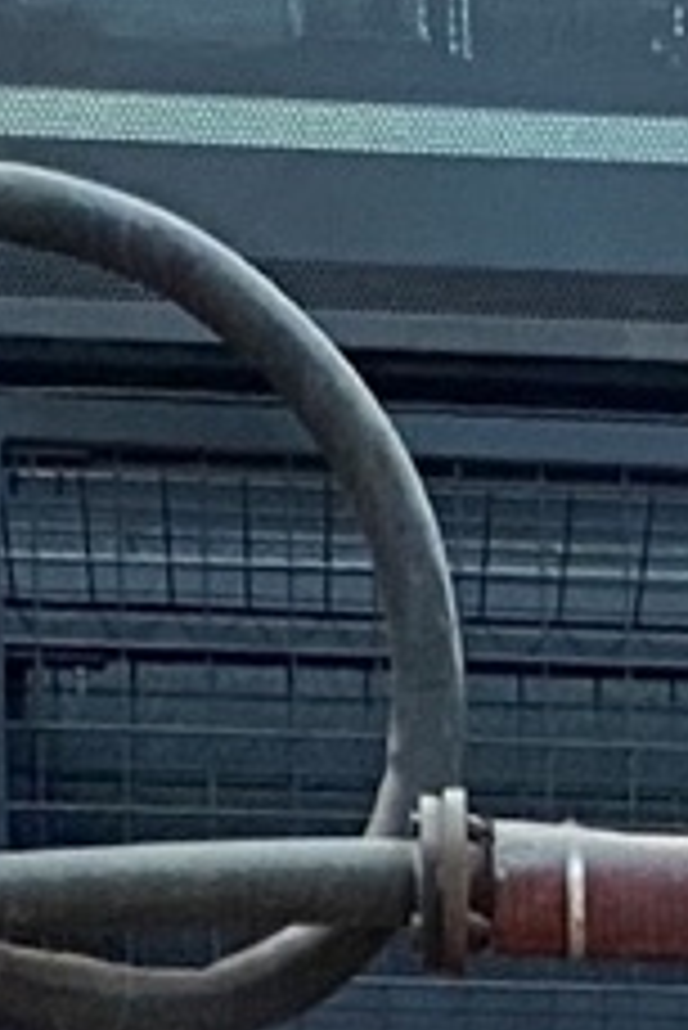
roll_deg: +1.3
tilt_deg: -0.3
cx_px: 1331
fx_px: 6755
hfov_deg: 5.7
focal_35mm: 236
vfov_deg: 7.7
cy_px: 2937
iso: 400
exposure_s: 1/60
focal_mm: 4.25
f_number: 1.8
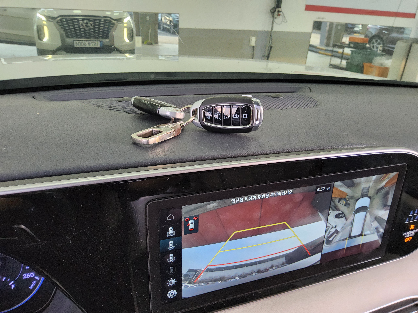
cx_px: 209
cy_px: 156
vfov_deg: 54.9
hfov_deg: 69.4
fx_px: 302
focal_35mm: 25
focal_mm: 3.08
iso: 320
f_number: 2
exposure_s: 1/120
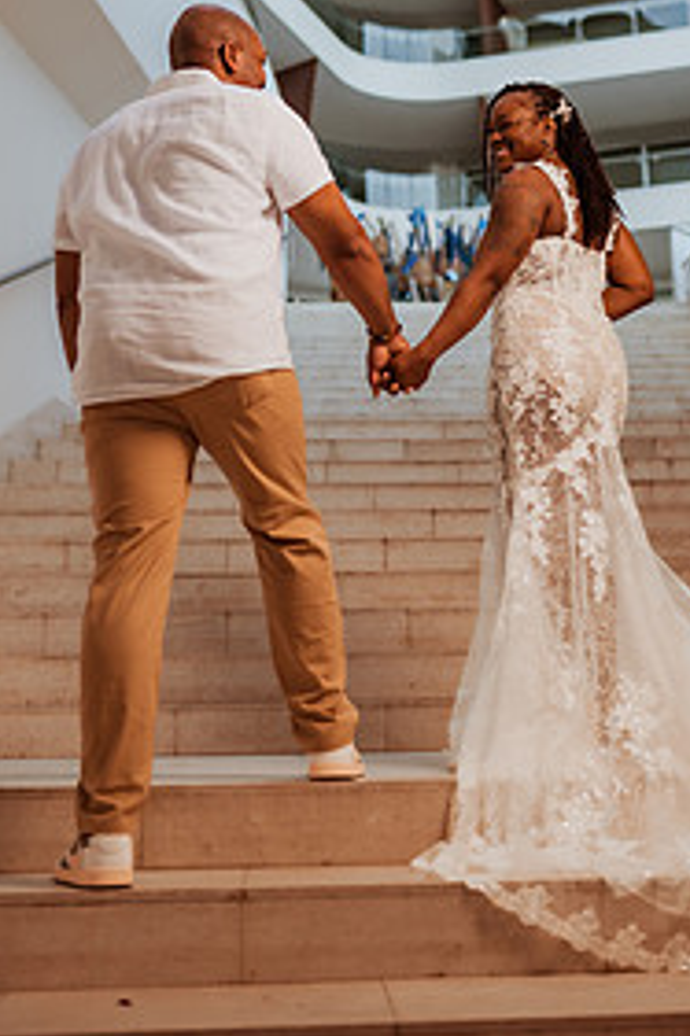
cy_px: 236
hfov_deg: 24.1
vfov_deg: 34.8
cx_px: 400
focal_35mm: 56
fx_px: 1612
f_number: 2
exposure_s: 1/500
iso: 125
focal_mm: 35
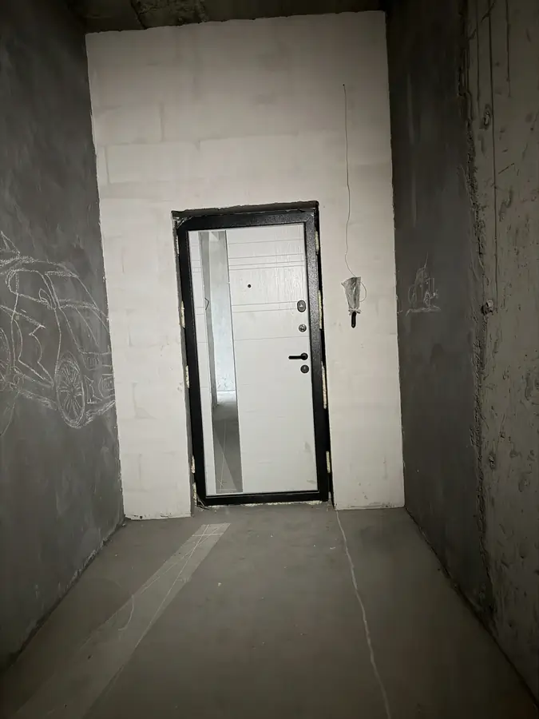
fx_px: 498
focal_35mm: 24
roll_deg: +3.4
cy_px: 360
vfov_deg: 71.6
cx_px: 270
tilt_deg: -4.5
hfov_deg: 56.8
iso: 1000
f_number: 1.78
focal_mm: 6.76
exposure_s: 1/17
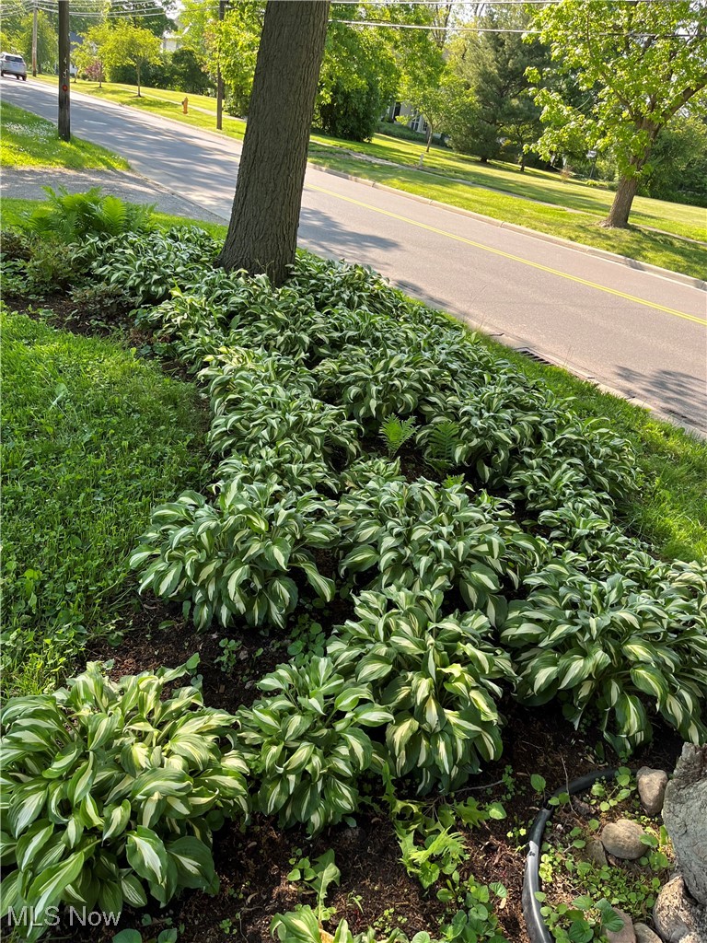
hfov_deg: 53.1
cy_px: 472
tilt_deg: -24.6
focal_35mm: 26
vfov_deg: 67.3
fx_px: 708
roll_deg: -11.6
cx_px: 354
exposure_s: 1/285
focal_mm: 5.1
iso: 50
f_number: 1.6
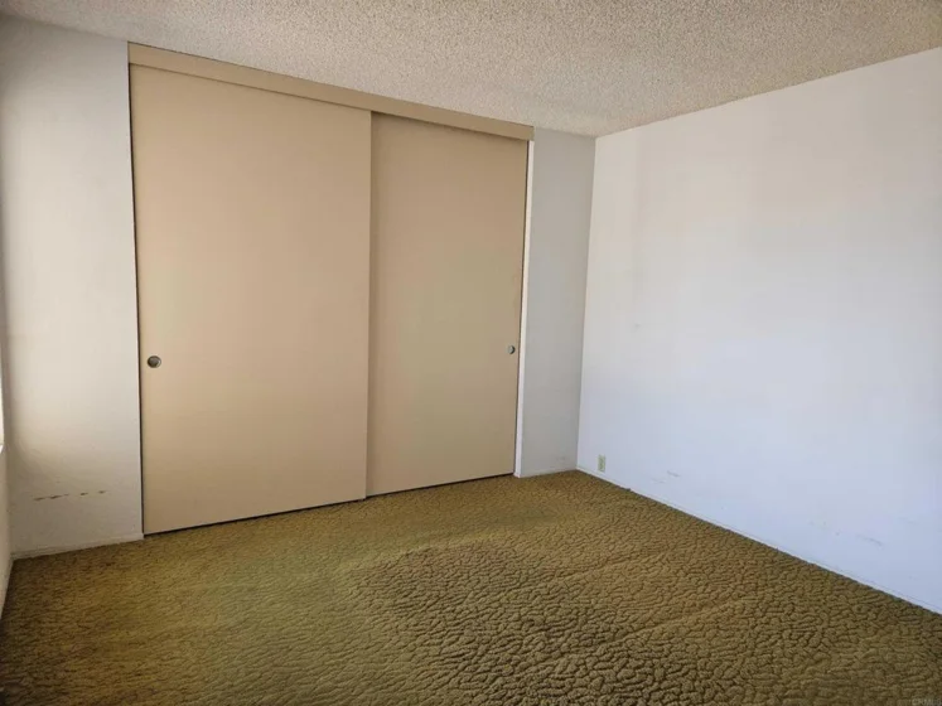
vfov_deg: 58.9
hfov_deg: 73.9
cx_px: 471
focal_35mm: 23
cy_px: 353
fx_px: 626
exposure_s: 1/60
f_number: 1.8
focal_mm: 5.4
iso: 80
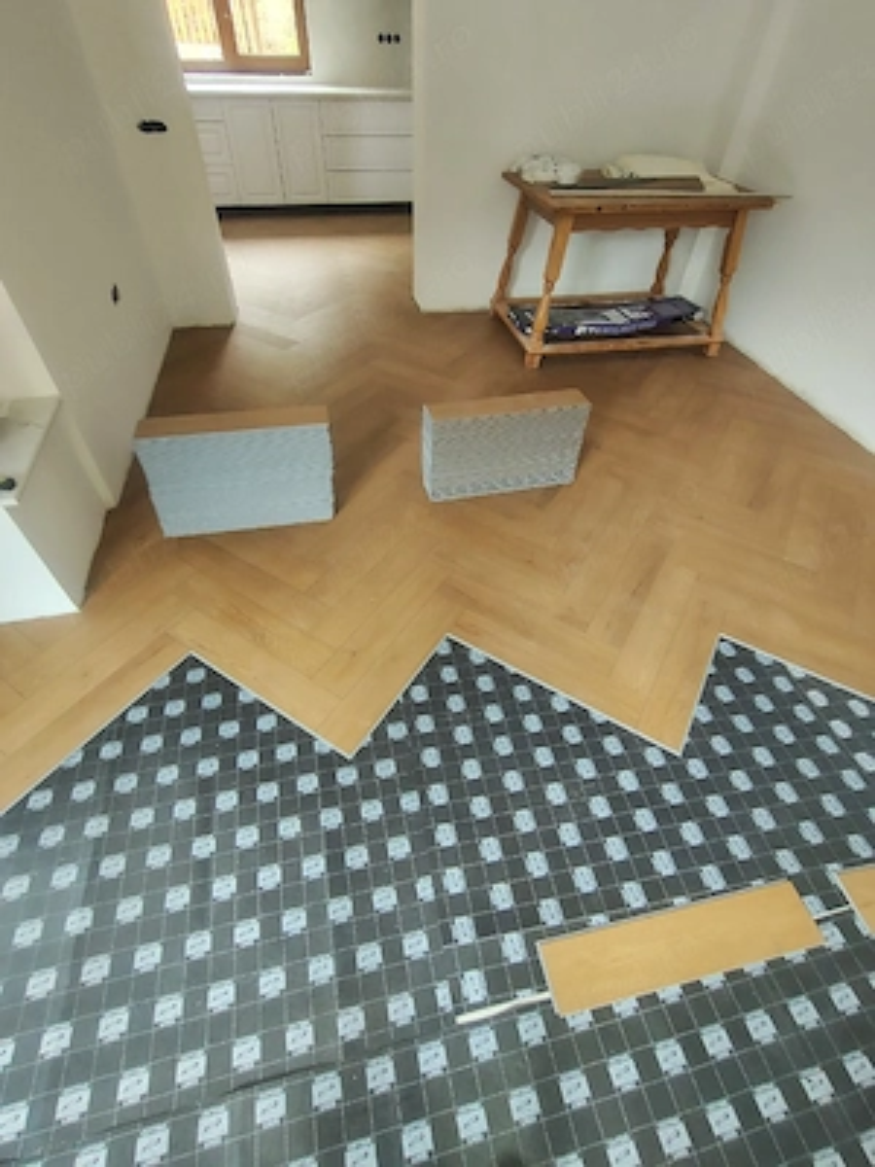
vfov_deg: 94.5
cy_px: 584
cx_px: 438
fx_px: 539
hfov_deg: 78.1
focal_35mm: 16
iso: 331
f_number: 2.2
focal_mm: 1.66
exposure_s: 1/25
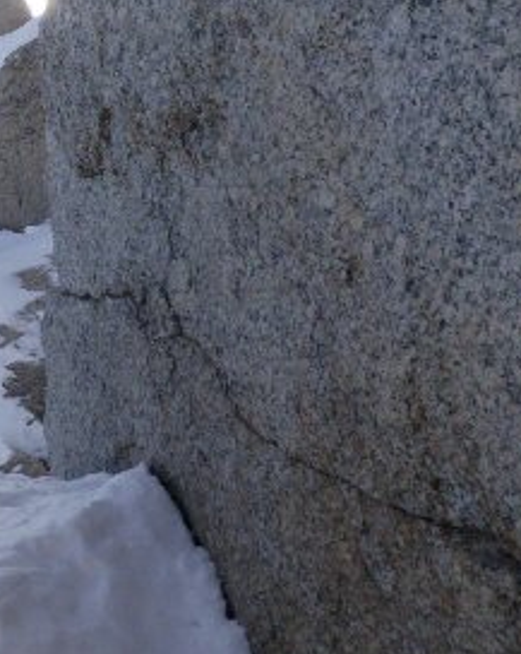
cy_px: 215
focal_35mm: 68
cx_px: -209
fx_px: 1313
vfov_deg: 27.8
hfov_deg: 20.0
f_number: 5
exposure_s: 1/250
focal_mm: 5
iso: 50
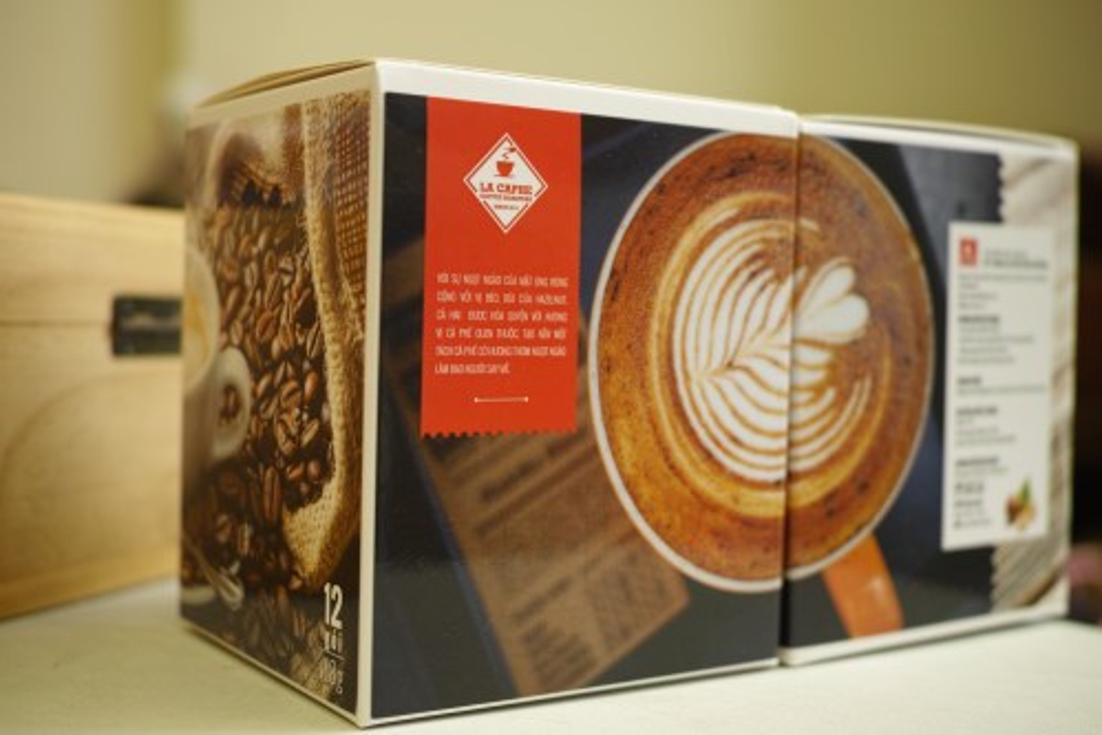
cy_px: 368
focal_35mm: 45
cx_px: 551
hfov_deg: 43.6
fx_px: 1378
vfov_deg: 29.9
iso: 100
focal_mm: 30
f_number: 2.8
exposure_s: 1/160
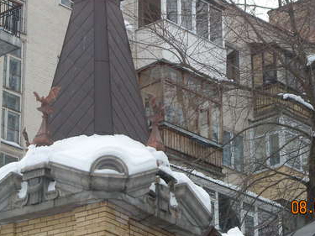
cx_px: 139
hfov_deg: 11.8
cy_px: 58
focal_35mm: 168
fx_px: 1528
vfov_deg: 8.8
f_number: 4.7
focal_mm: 17.1
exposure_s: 1/154
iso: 64
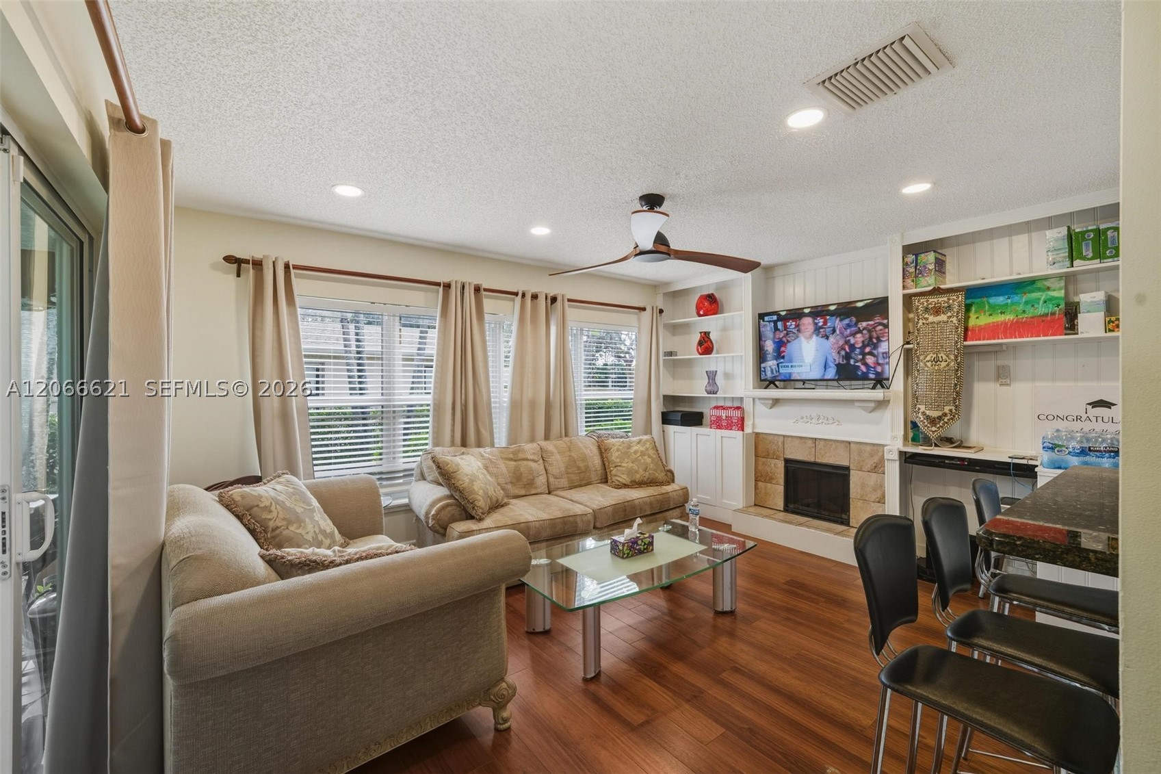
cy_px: 387
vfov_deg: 77.3
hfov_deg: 100.4
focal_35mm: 15
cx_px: 580
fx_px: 484
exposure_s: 1/40
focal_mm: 15
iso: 100
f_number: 8
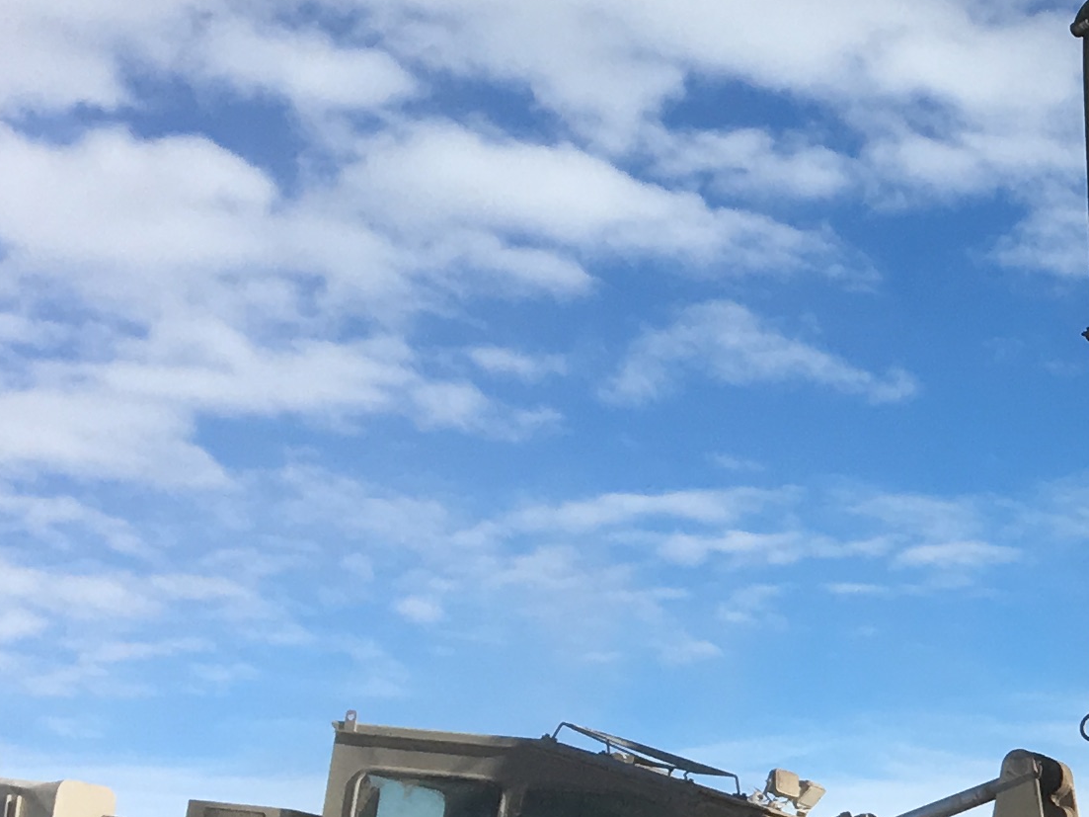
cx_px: 1683
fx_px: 3334
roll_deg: +1.7
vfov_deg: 13.8
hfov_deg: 16.7
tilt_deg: +6.5
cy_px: 760
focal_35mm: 106
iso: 25
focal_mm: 4.15
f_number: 2.2
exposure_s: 1/2079
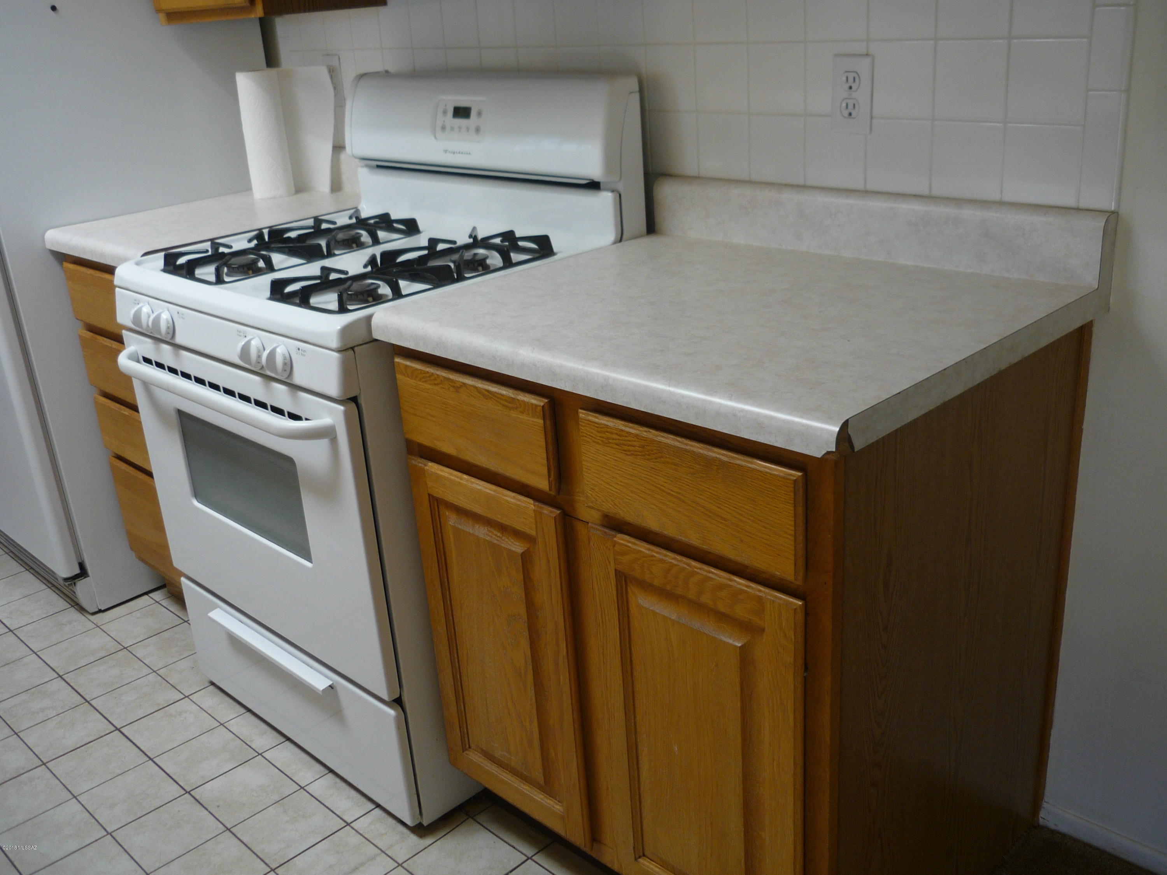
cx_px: 584
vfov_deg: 42.9
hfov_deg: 55.4
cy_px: 438
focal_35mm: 33
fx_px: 1113
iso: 100
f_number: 2.8
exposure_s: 1/60
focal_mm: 5.5
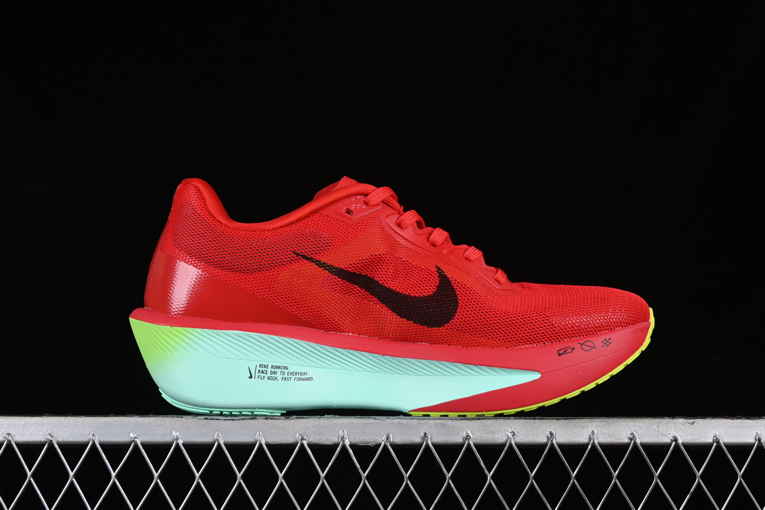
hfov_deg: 27.0
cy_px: 255
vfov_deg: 18.2
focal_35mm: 75
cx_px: 382
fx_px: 1594
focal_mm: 50
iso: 160
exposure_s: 1/80
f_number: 8
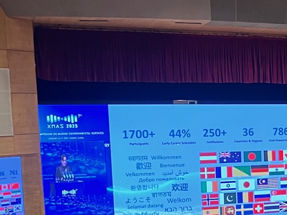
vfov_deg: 16.6
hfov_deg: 20.8
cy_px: 182
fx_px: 730
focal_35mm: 88
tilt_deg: -6.2
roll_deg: +0.5
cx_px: 342
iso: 125
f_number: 1.5
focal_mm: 5.7
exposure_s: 1/60
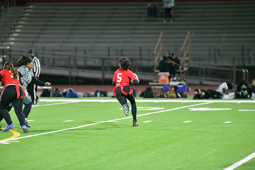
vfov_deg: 6.5
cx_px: 128
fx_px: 1488
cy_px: 85
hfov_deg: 9.8
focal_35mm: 210
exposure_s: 1/3200
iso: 25600
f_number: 2.8
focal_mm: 210
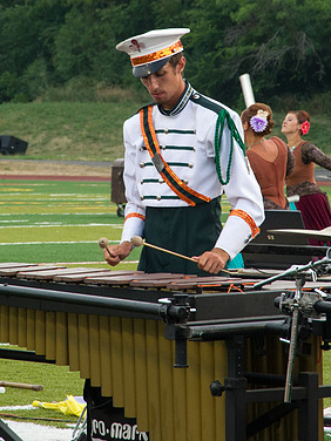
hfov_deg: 5.7
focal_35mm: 262
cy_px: 129
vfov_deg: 7.6
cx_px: 150
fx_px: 3340
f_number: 9
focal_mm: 120
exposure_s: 1/320
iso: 2500
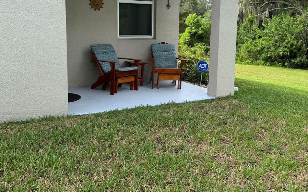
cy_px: 60
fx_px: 285
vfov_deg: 36.8
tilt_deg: -6.0
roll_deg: +0.8
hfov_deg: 56.7
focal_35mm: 34
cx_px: 154
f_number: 1.78
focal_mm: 6.76
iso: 80
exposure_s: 1/842
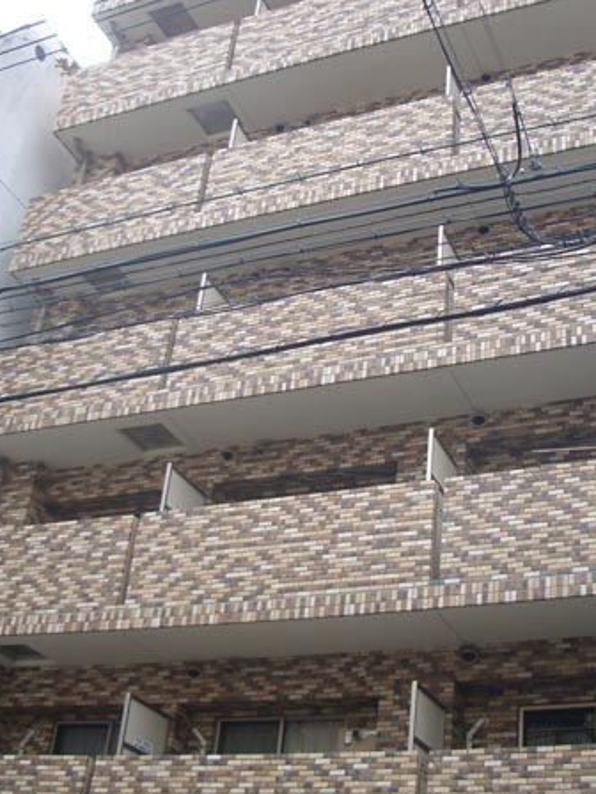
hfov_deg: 29.1
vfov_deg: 38.2
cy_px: 367
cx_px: 314
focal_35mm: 50
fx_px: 1148
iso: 80
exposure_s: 1/320
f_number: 2.6
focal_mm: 5.8
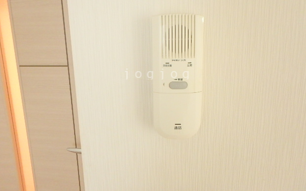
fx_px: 192
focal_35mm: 23
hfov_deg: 77.1
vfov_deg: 52.5
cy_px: 74
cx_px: 158
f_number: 3.5
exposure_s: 1/25
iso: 800
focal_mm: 3.7
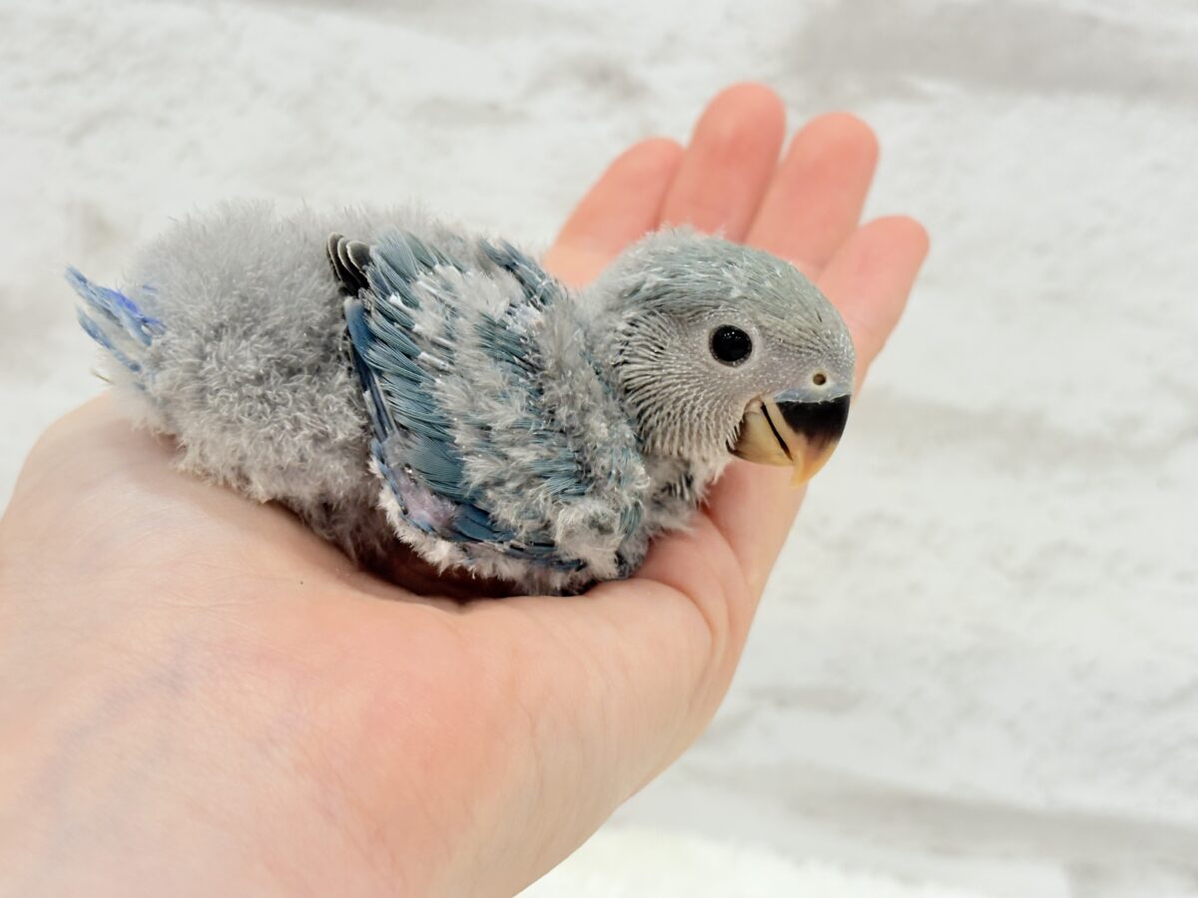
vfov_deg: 28.0
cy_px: 449
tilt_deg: -8.7
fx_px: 1800
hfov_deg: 36.8
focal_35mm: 52
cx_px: 599
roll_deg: -5.4
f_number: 1.6
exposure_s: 1/100
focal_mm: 5.96
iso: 100
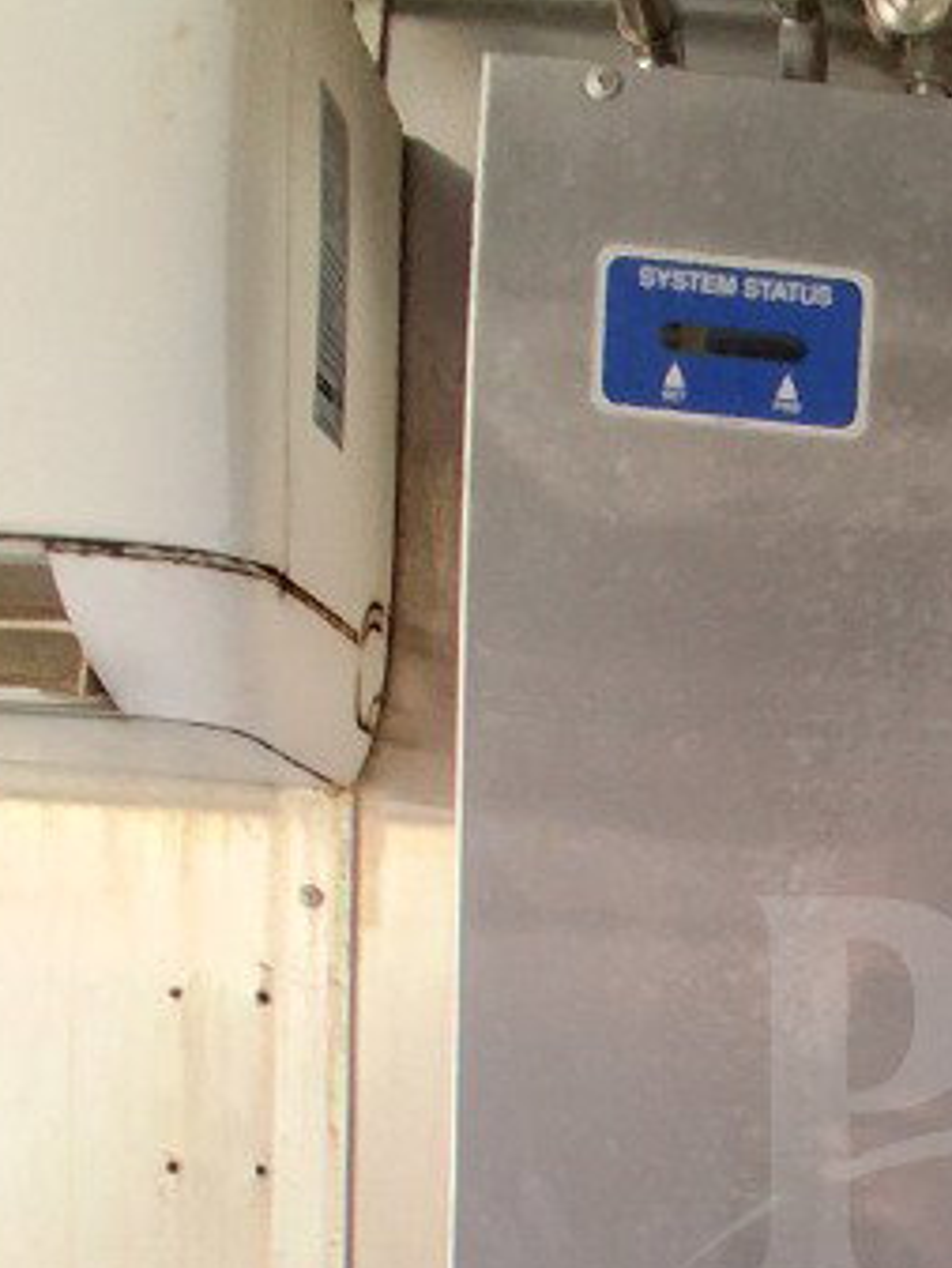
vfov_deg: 41.3
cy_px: 1195
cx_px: 1091
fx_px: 1502
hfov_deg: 30.7
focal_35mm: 41
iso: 250
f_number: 2.2
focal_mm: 1.4
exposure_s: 1/40
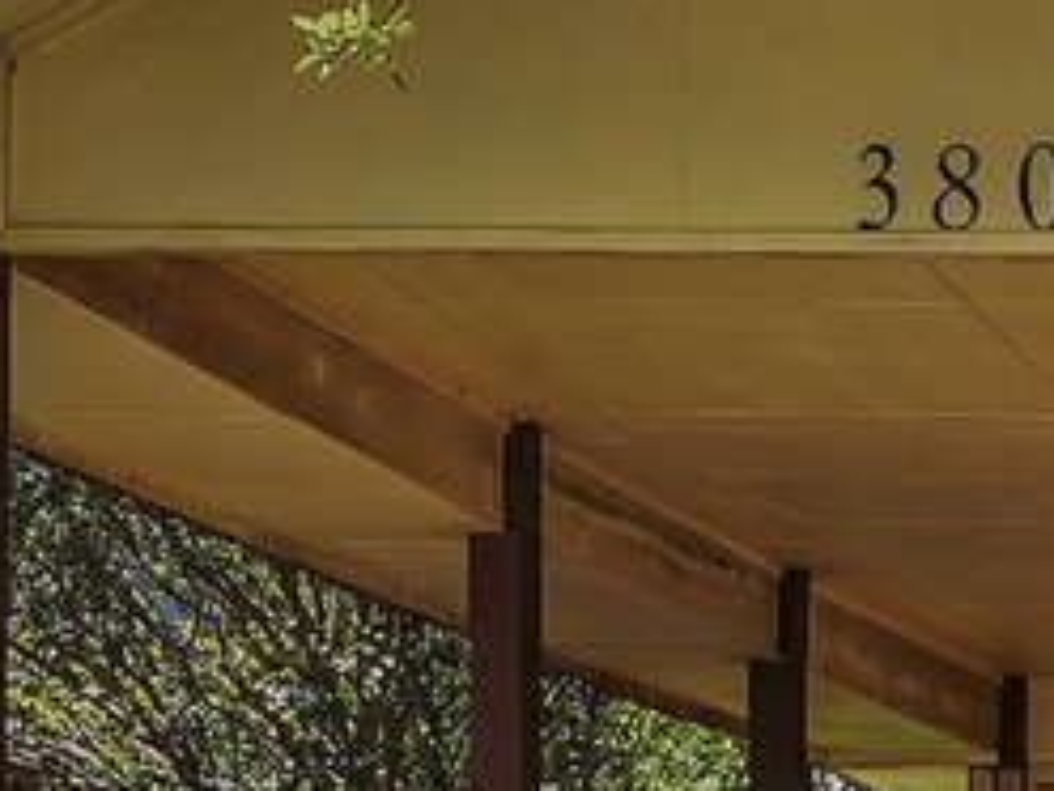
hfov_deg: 8.4
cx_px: 2304
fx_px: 6699
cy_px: 655
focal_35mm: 220
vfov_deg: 6.7
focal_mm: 35
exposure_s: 1/60
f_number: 8
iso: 100
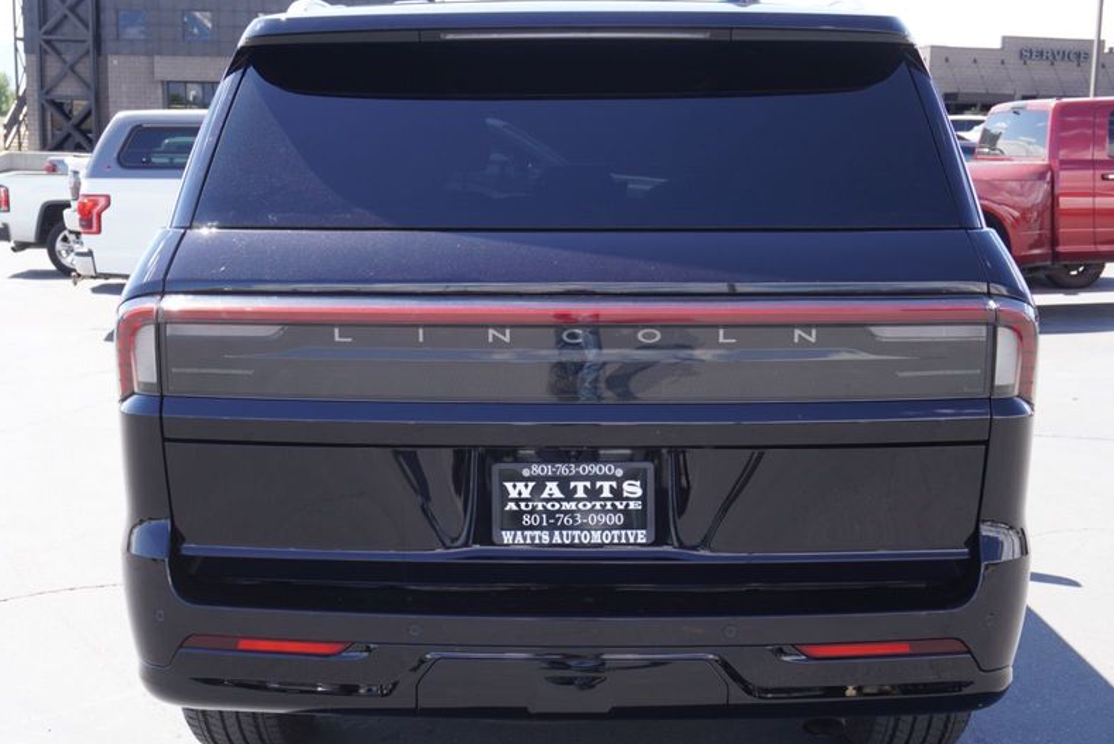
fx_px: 1506
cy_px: 401
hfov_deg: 40.6
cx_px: 548
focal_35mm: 49
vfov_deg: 27.7
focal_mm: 25
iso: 100
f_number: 5.6
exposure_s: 1/100
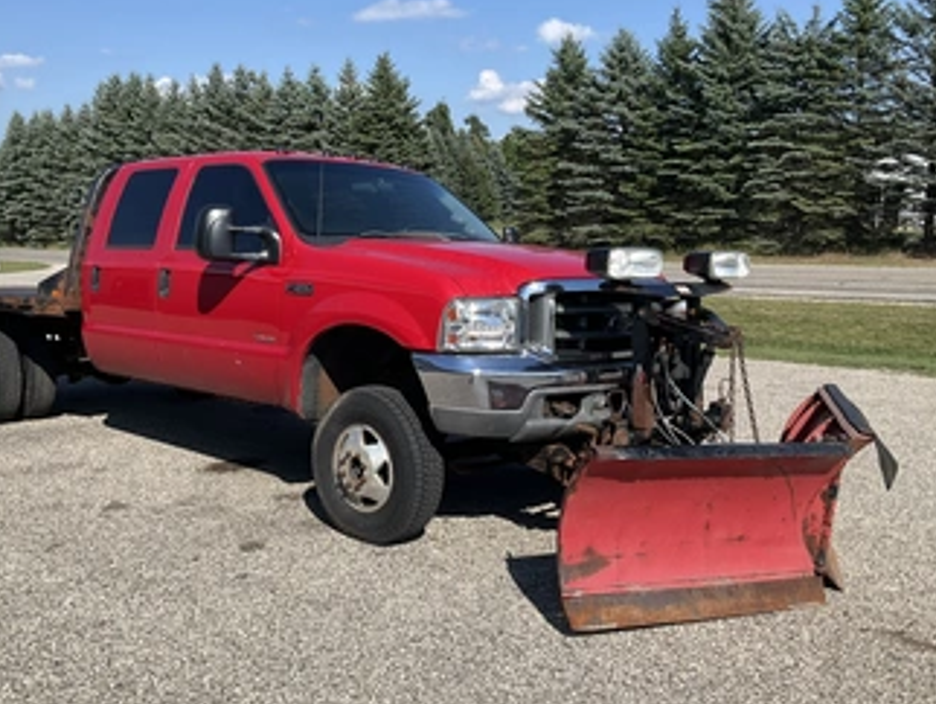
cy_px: 355
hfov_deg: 51.2
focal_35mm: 36
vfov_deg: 39.7
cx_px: 424
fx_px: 974
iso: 25
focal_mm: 3
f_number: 1.8
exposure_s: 1/1786
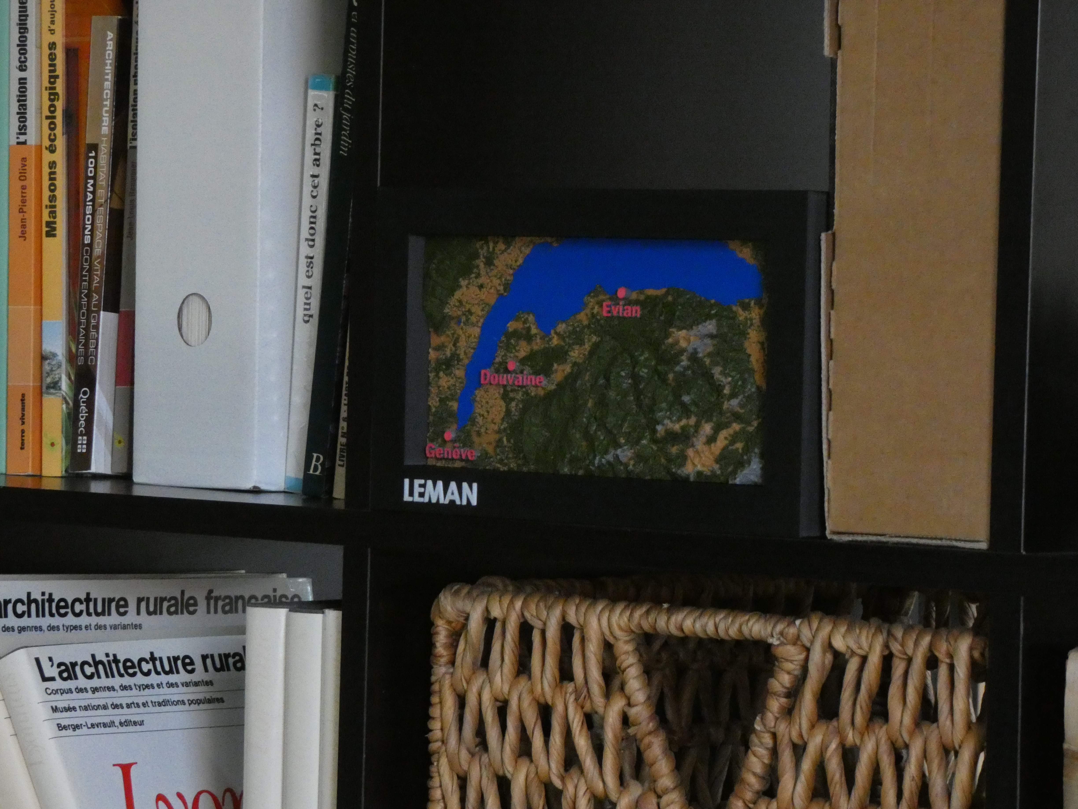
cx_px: 539
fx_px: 5263
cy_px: 404
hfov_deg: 11.7
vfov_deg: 8.8
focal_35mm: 169
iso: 1600
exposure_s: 1/25
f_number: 5.5
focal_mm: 30.2
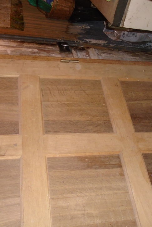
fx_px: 234
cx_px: 71
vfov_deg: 51.9
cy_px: 114
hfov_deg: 35.9
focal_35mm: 37
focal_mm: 4.6
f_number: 3.2
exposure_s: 1/30
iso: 250
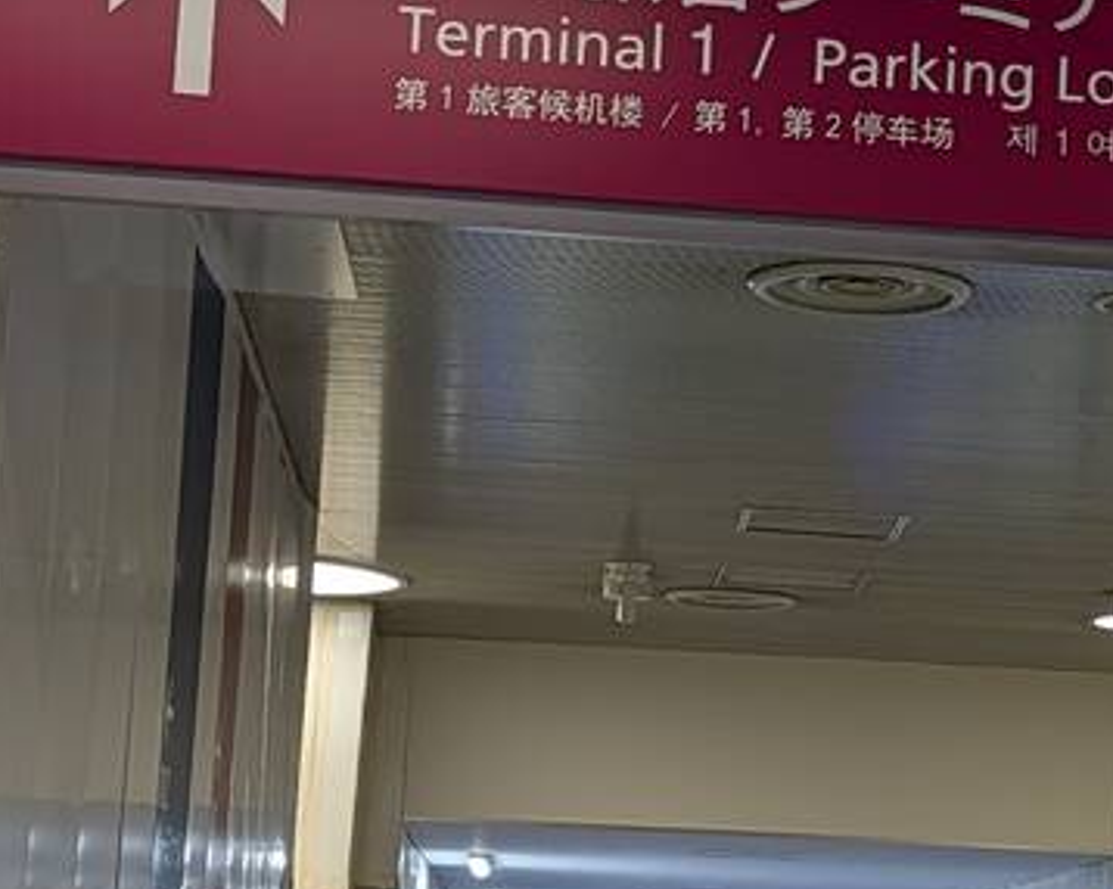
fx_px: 3457
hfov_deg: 18.0
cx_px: 1012
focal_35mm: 105
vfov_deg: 14.6
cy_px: 538
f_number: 1.68
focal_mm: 6.9
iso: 68
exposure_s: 1/100
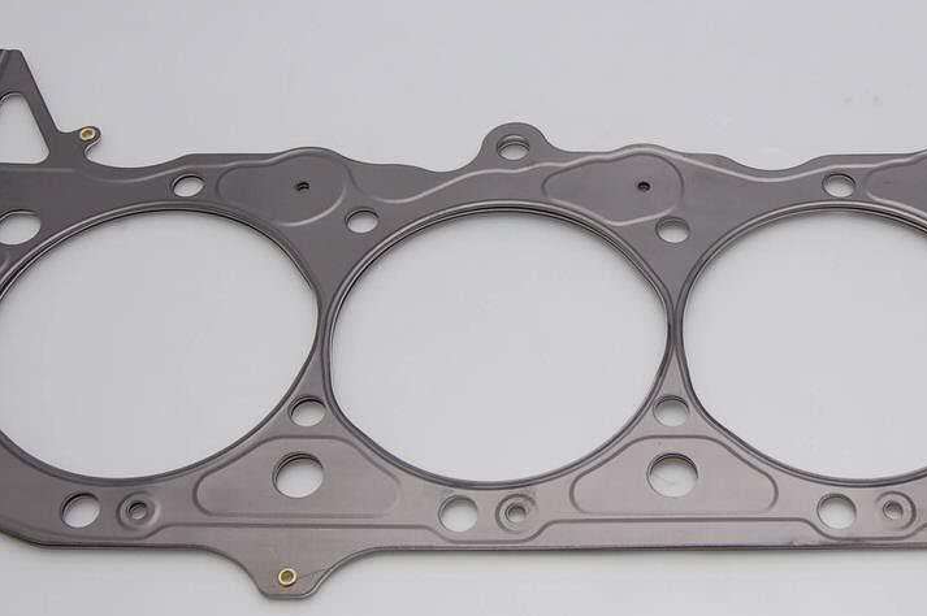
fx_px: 1466
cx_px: 671
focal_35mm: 57
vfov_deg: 23.7
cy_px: 263
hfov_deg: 34.5
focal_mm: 20
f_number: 11
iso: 200
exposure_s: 1/125
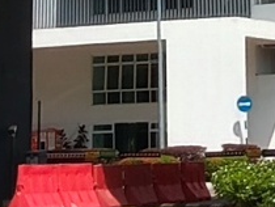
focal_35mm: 136
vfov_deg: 9.5
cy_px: -324
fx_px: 1082
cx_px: 212
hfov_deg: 14.4
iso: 50
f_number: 2.2
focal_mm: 1.67
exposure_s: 1/1156
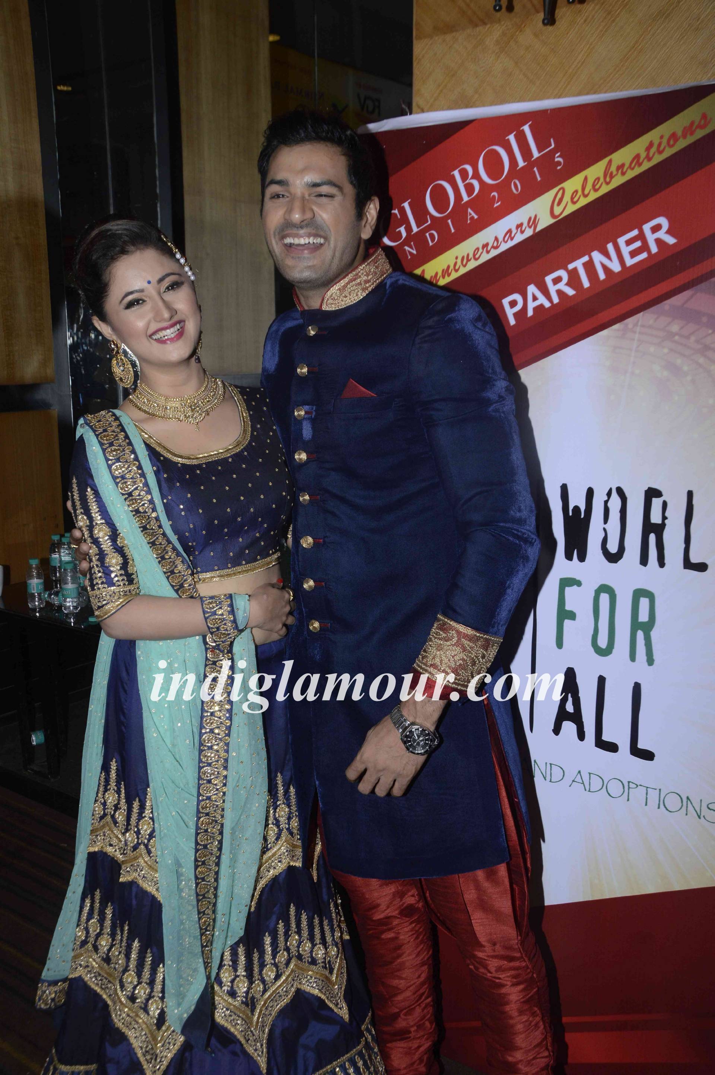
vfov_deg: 53.2
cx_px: 358
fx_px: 1074
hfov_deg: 36.8
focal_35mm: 36
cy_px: 538
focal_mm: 24
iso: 400
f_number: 8
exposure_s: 1/200
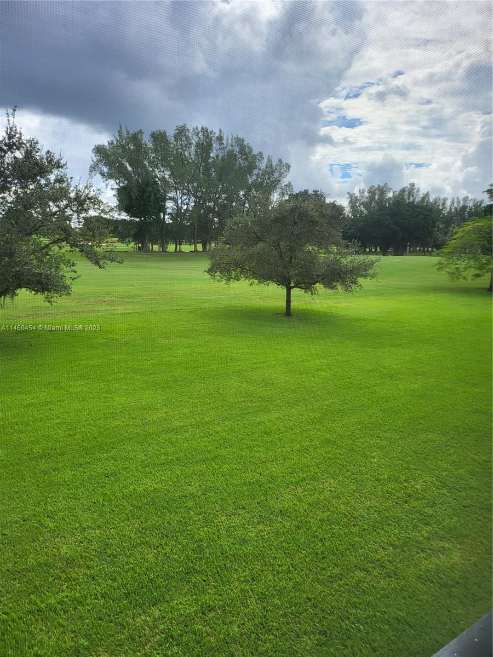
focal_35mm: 24
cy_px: 328
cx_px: 246
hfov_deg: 56.8
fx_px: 456
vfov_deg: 71.6
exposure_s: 1/1105
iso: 40
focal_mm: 5
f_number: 1.8
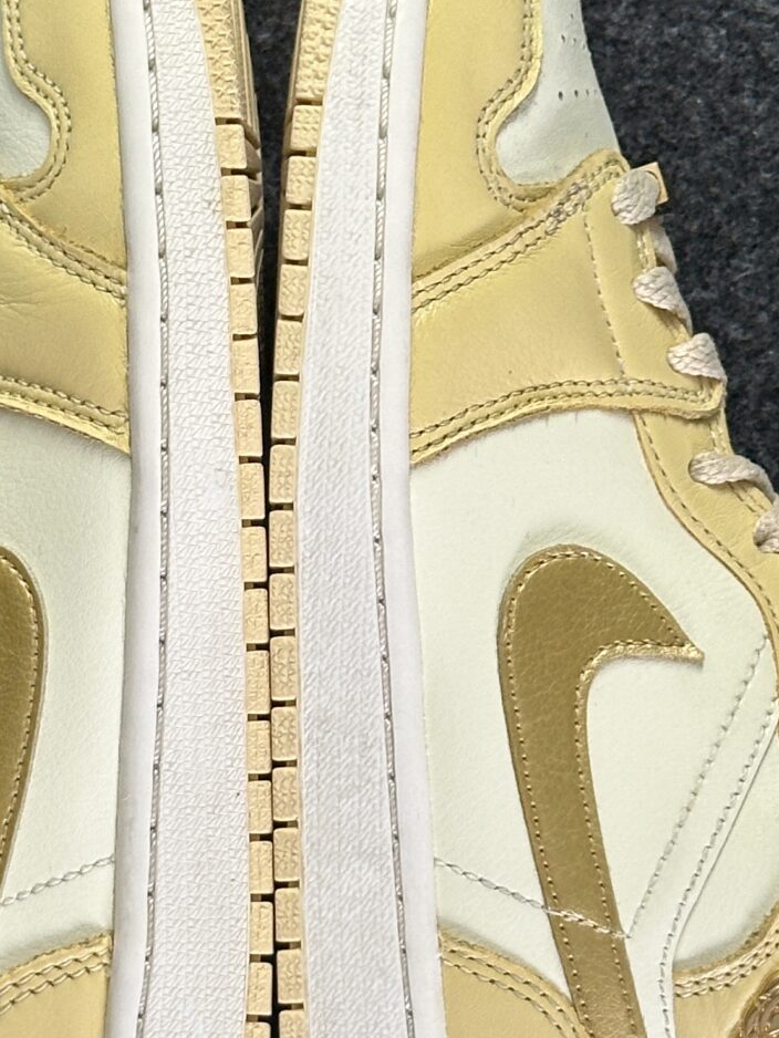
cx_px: 248
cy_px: 604
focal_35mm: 131
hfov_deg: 11.3
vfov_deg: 15.0
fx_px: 3929
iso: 125
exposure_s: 1/50
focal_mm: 6.86
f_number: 1.78
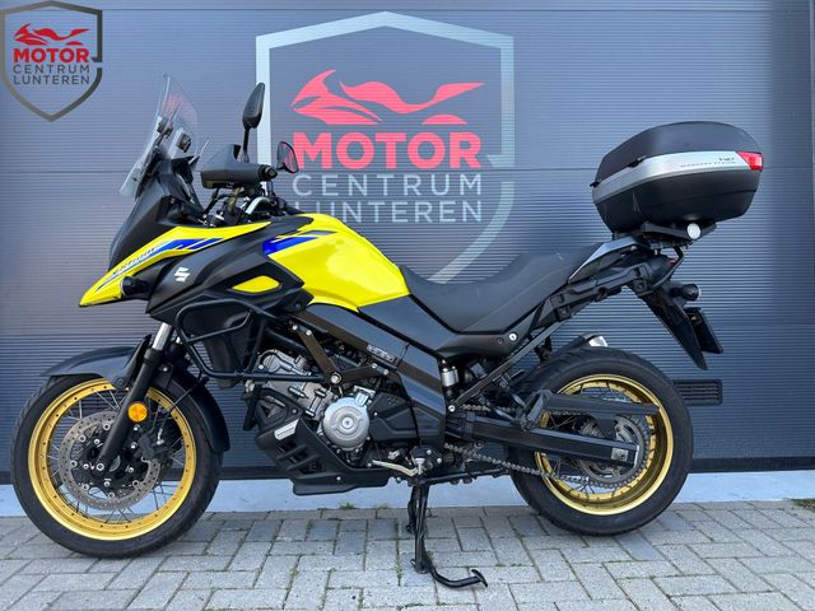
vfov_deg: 56.8
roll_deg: +1.1
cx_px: 408
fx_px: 565
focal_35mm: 24
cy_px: 306
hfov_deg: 71.6
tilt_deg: +0.6
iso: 64
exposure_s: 1/161
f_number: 1.78
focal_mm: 6.86
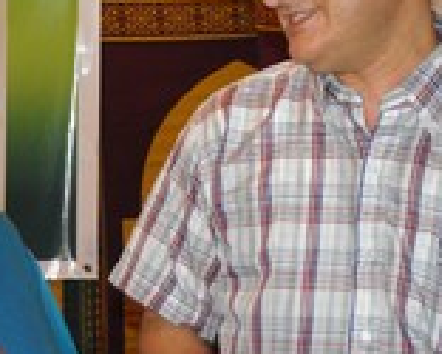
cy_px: 123
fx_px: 1806
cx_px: 272
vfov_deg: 11.2
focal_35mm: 138
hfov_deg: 13.9
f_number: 3.8
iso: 800
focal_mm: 24
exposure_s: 1/60
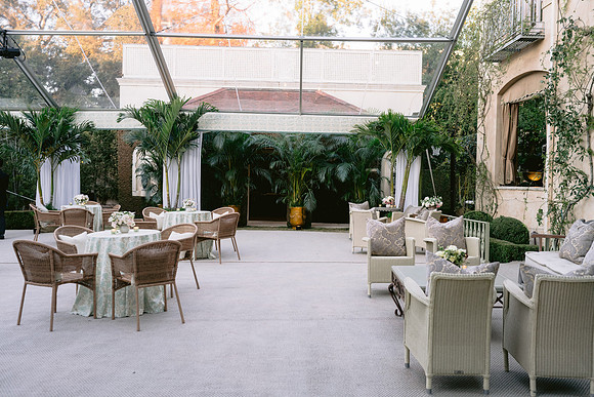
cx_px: 297
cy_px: 198
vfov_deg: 37.9
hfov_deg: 54.4
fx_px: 578
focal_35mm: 35
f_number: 4
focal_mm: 35
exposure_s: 1/125
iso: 400
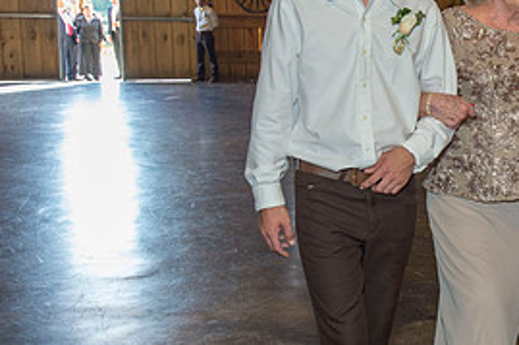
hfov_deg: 27.1
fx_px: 994
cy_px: 172
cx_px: 558
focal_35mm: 69
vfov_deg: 19.7
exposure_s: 1/125
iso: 1600
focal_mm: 32
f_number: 6.3
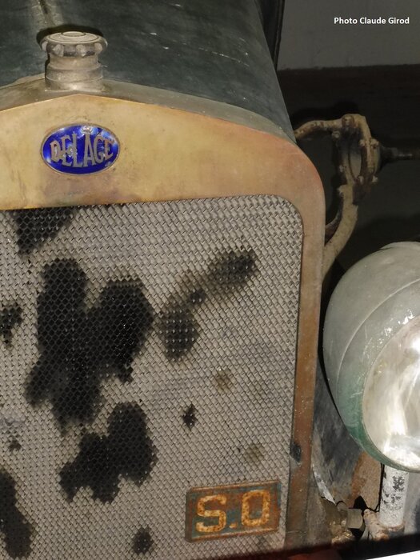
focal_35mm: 75
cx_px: 210
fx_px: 1213
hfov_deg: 19.6
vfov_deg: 26.0
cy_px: 280
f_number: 6.3
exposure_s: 1/100
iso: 640
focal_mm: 13.3
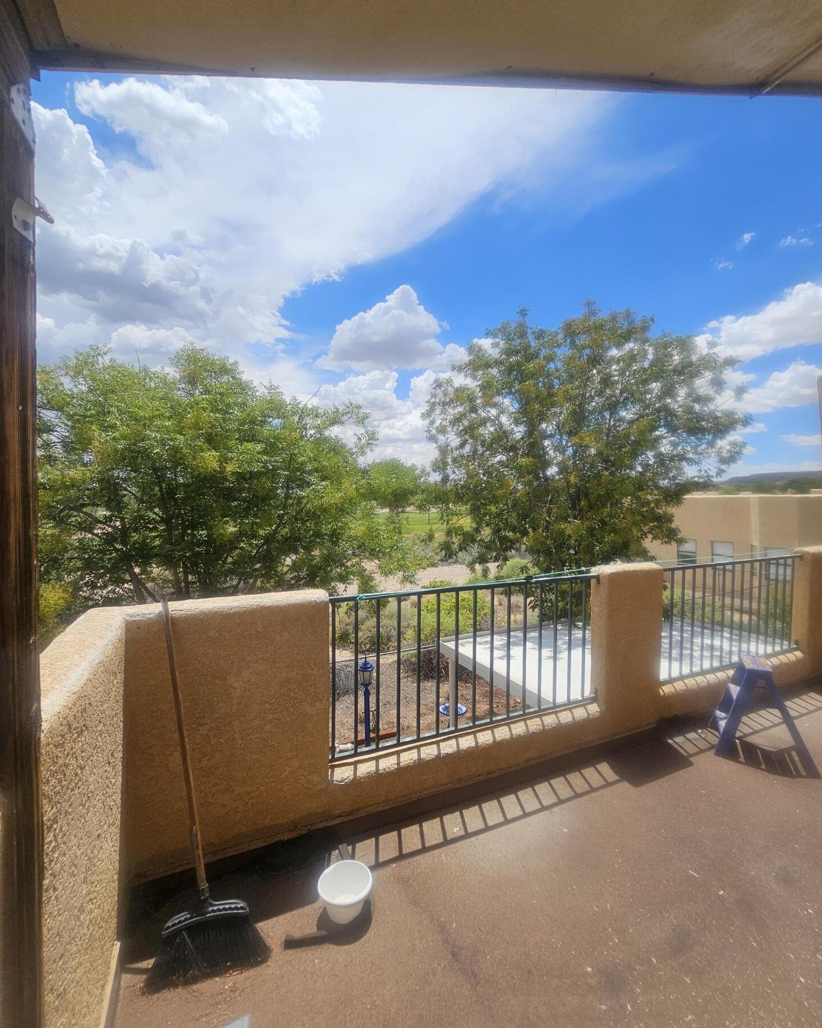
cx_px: 418
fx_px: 426
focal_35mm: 14
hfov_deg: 88.0
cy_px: 495
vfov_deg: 100.7
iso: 50
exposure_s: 1/3446
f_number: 2.2
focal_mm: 2.2
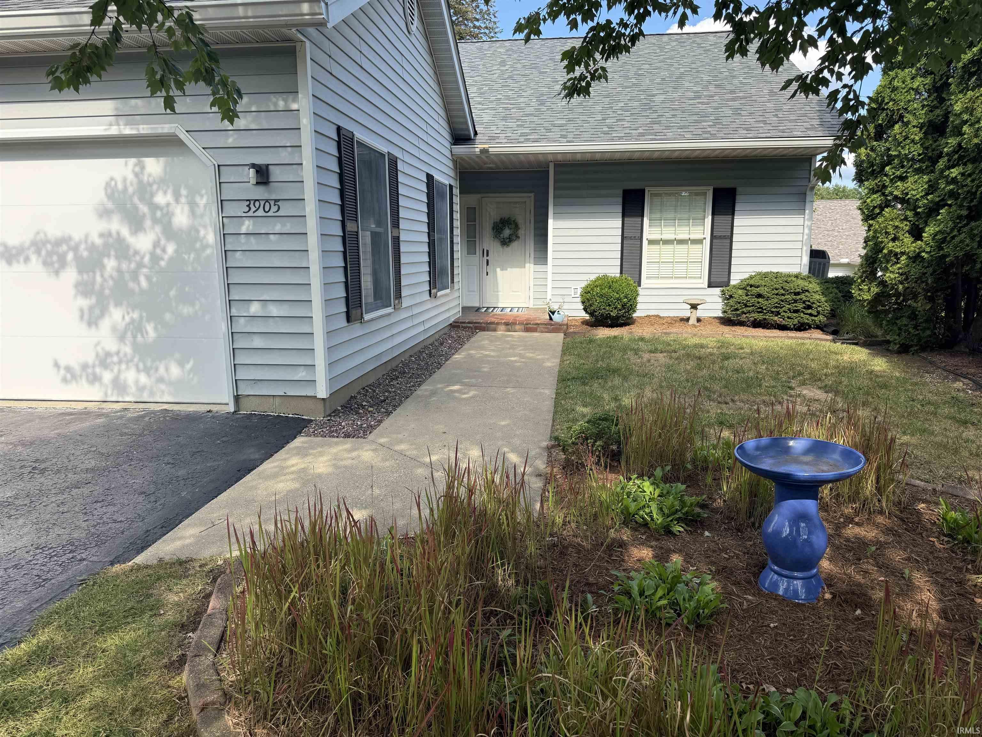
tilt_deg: -9.4
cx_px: 491
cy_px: 368
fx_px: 681
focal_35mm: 24
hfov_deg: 71.6
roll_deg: -0.2
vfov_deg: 56.8
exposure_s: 1/1585
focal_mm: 6.76
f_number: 1.78
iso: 80
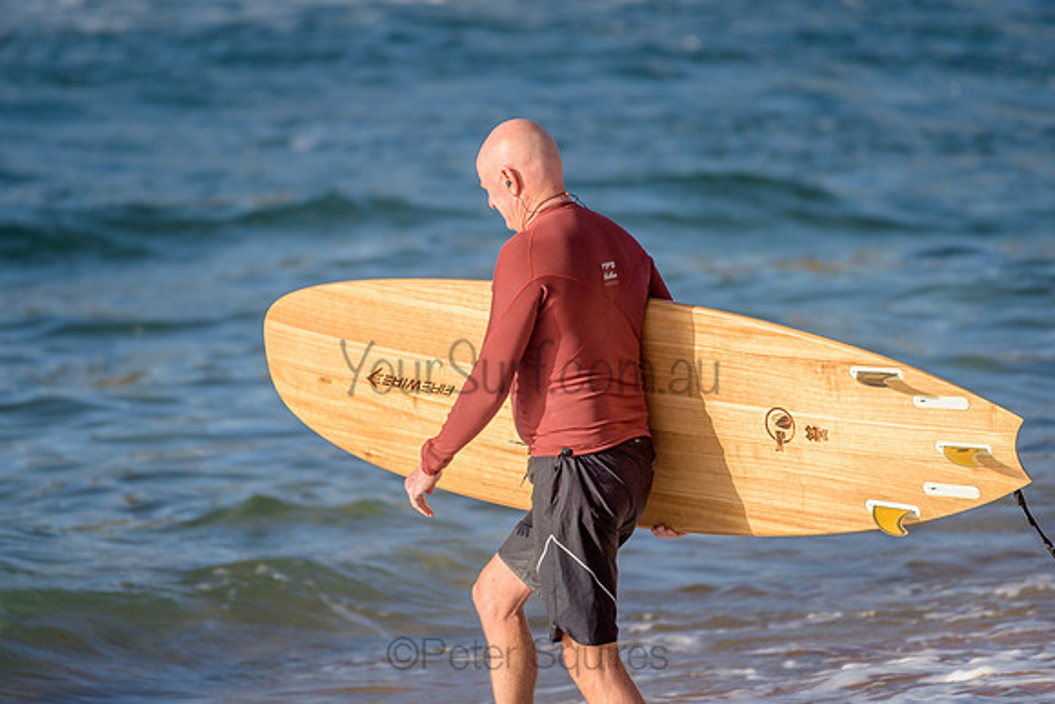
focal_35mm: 613
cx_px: 493
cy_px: 348
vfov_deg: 2.2
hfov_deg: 3.4
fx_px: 17966
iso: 180
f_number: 5.6
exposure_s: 1/1250
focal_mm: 500
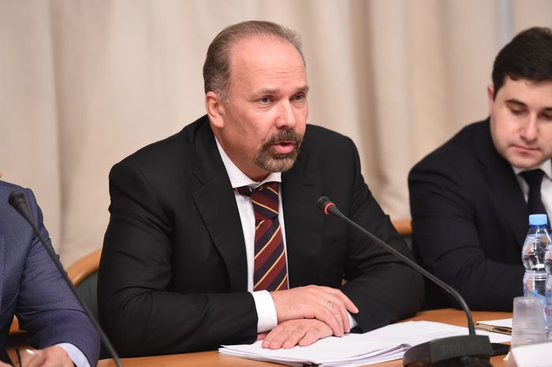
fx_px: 2682
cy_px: 184
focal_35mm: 175
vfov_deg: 7.8
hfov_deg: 11.8
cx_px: 276
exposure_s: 1/250
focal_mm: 175
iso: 5000
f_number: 3.2
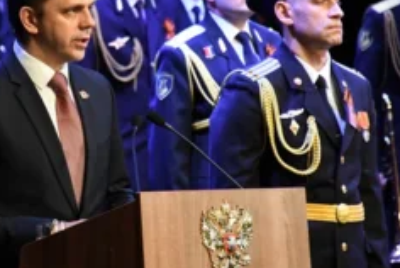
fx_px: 3960
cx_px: 97
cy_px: 91
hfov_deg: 5.8
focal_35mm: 356
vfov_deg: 3.9
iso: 3200
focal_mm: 140
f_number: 5.6
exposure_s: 1/200
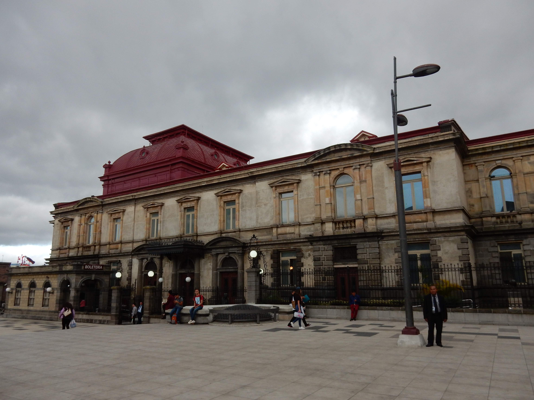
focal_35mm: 25
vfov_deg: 54.9
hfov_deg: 69.4
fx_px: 386
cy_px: 200
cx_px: 267
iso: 125
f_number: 3.7
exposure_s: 1/200
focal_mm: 4.5
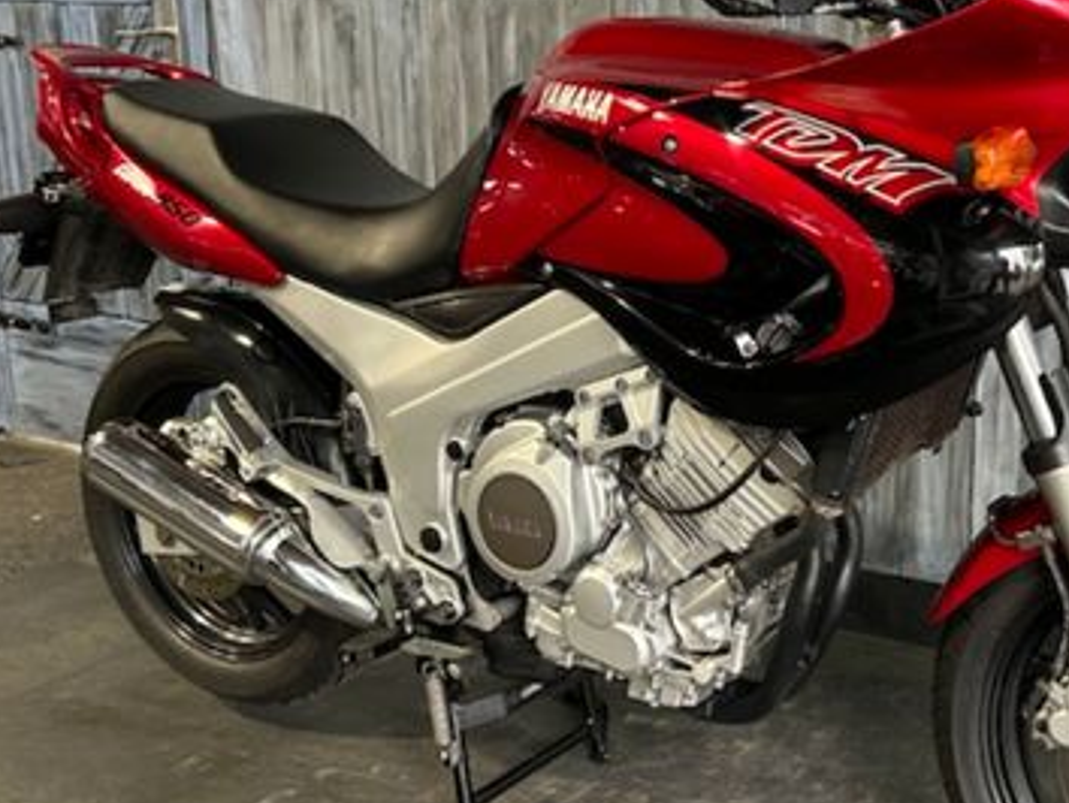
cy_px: 368
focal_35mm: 47
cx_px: 749
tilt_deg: -13.9
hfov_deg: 39.7
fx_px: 1452
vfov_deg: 30.9
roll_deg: -1.9
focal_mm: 5.7
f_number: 1.5
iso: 80
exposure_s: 1/50
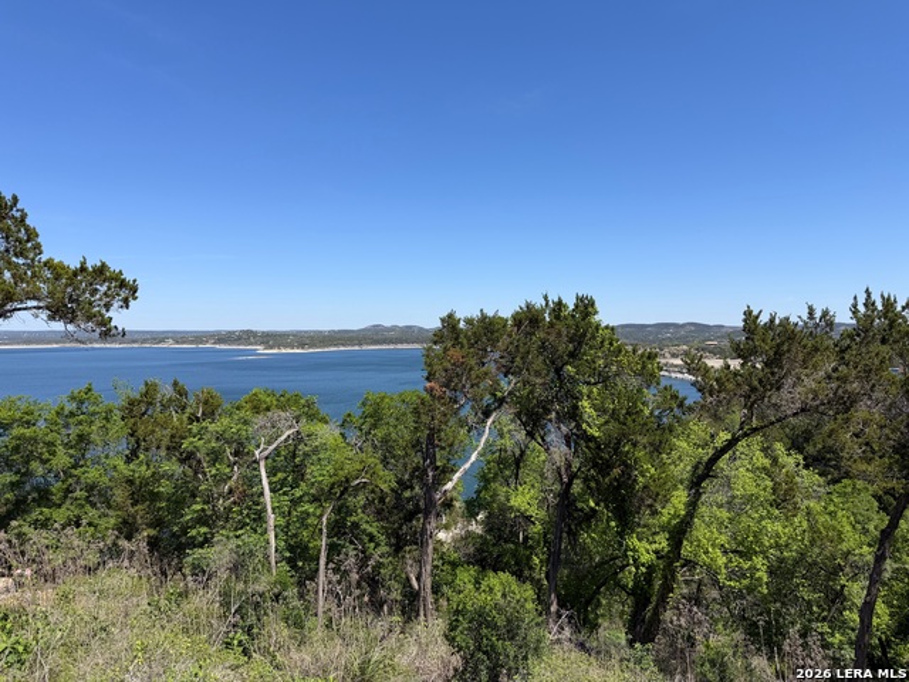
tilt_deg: -1.1
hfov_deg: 71.6
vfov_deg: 56.8
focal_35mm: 24
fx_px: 630
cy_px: 341
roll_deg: +0.6
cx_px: 454
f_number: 1.78
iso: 80
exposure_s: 1/4975
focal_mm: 6.76
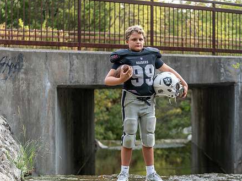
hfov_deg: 22.0
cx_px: 139
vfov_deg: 16.6
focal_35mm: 89
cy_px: 99
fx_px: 622
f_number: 2.8
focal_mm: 70
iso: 125
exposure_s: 1/320
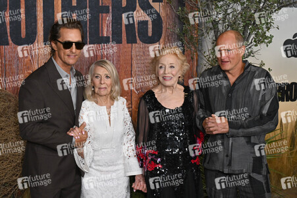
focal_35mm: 40
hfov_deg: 48.5
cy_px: 99
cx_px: 148
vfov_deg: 33.4
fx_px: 330
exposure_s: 1/250
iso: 1000
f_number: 7.1
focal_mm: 40
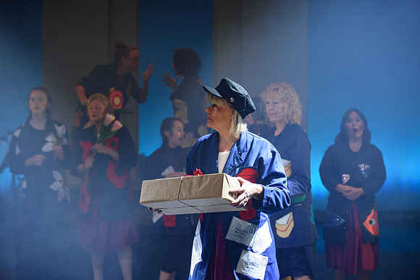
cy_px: 140
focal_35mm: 80
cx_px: 210
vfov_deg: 17.0
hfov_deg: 25.4
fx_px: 933
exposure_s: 1/160
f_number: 2.8
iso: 800
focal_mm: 80
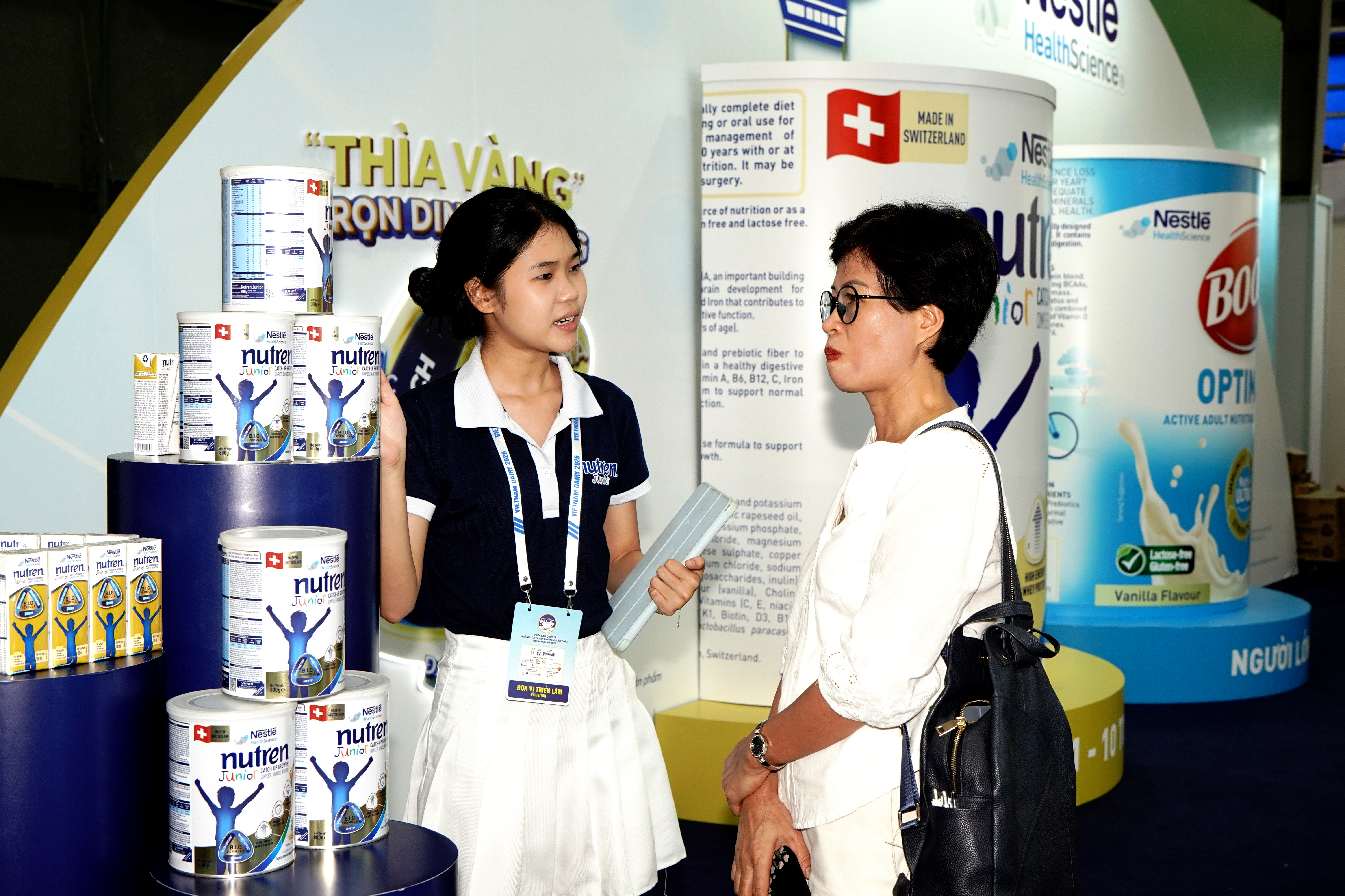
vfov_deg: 29.9
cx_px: 672
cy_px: 448
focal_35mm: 45
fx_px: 1681
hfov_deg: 43.6
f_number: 4.5
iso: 500
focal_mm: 30
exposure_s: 1/100
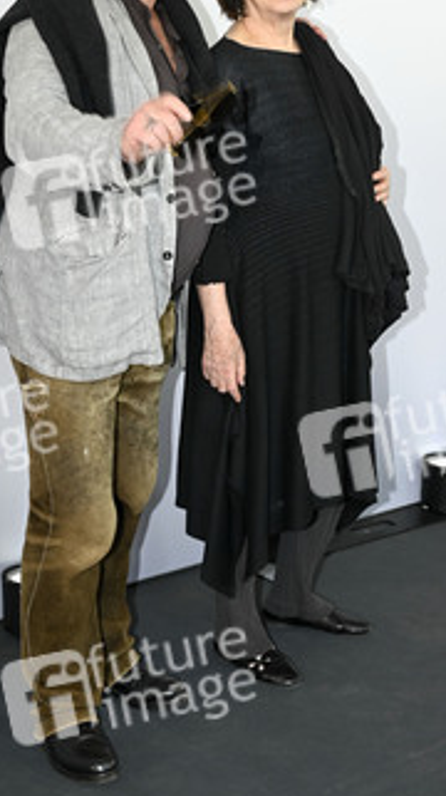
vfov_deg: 32.7
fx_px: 1349
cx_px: 201
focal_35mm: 64
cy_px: 315
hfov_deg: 18.8
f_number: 6.3
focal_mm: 49
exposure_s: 1/100
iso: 800
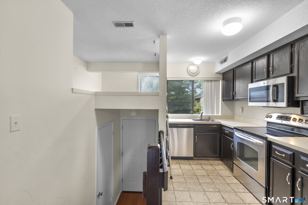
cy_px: 102
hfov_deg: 96.7
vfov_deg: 73.7
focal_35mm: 16
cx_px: 154
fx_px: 137
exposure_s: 1.3
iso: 250
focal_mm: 16
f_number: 9
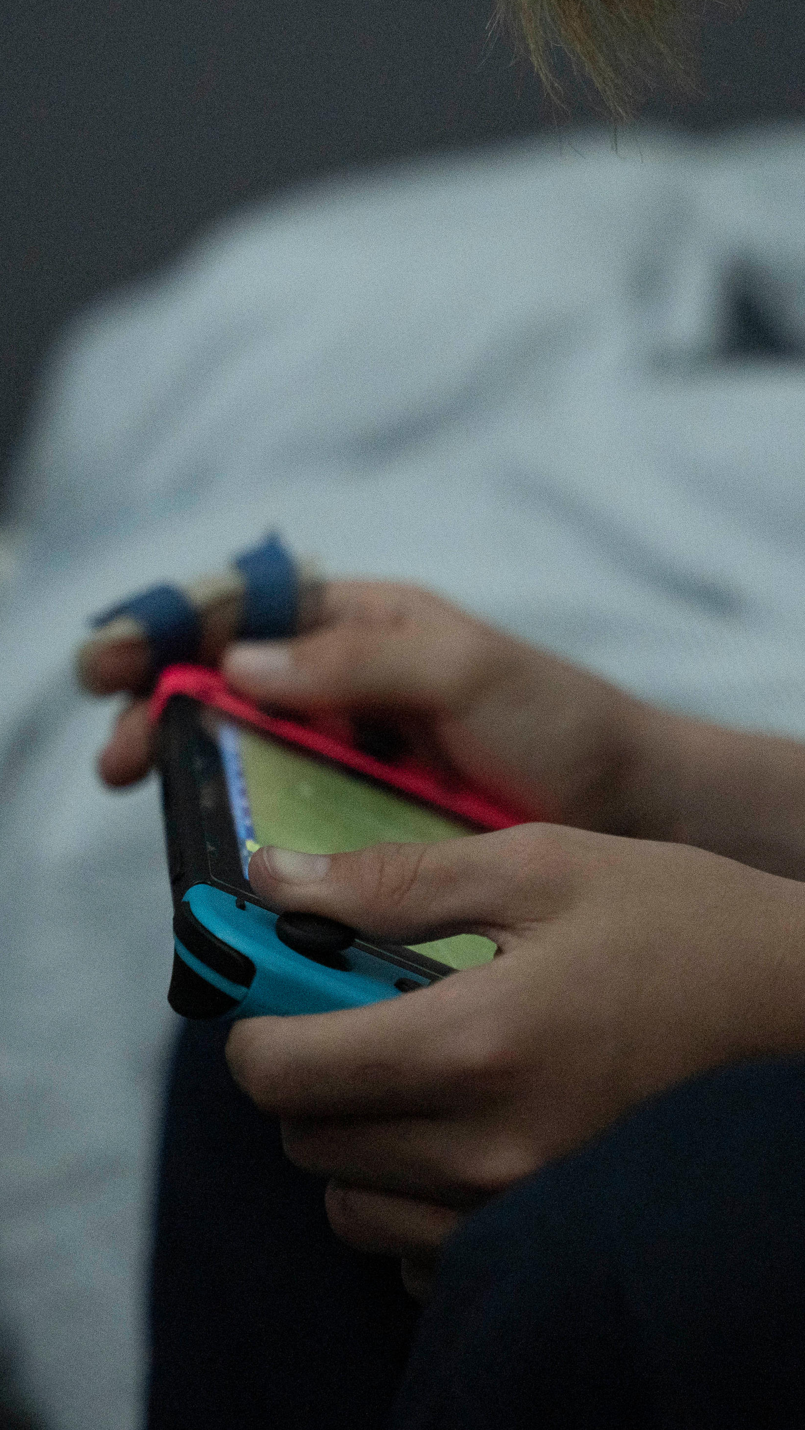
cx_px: 595
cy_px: 706
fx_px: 4781
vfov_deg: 17.0
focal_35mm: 126
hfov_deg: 9.6
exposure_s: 1/125
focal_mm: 70
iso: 2500
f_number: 2.8
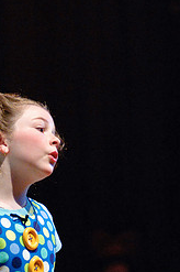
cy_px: 235
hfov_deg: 4.2
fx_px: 2467
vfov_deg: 6.3
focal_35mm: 328
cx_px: 28
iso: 4500
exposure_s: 1/100
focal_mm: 120
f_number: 2.8
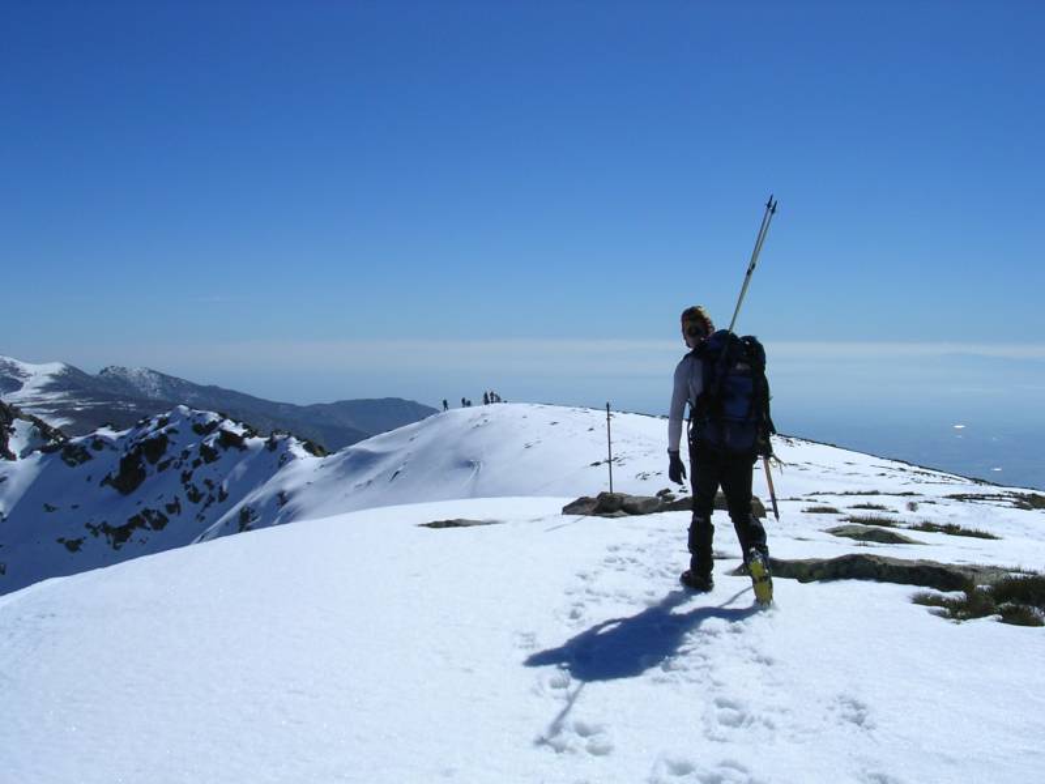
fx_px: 1147
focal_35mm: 38
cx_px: 522
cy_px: 392
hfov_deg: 49.0
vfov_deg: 37.7
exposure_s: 1/899
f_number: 5.6
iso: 100
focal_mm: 5.8
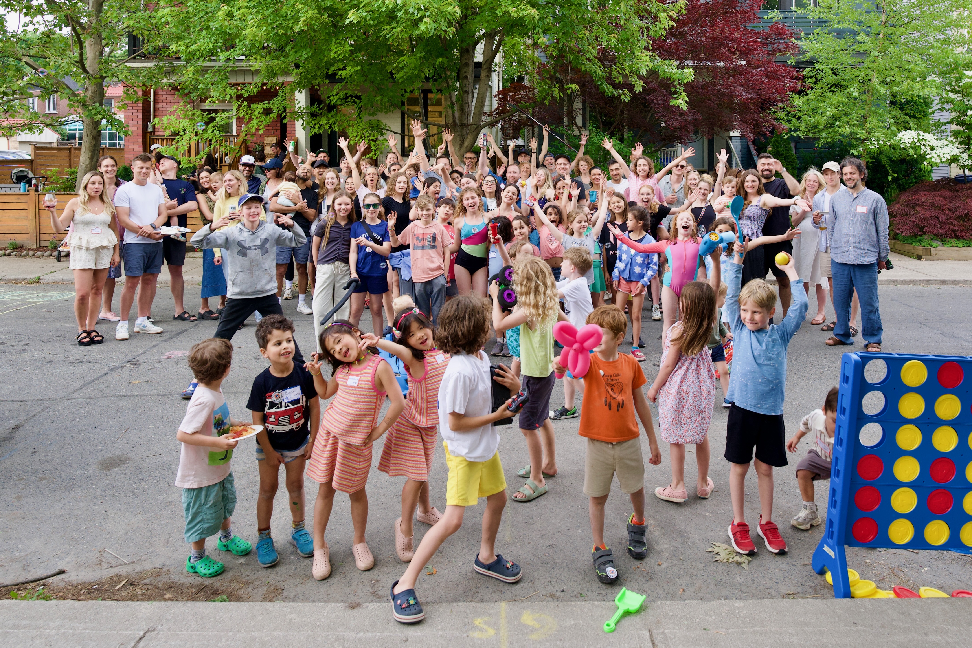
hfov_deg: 104.2
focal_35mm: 14
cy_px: 324
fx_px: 378
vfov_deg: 81.2
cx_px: 486
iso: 250
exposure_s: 1/200
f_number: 4
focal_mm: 14
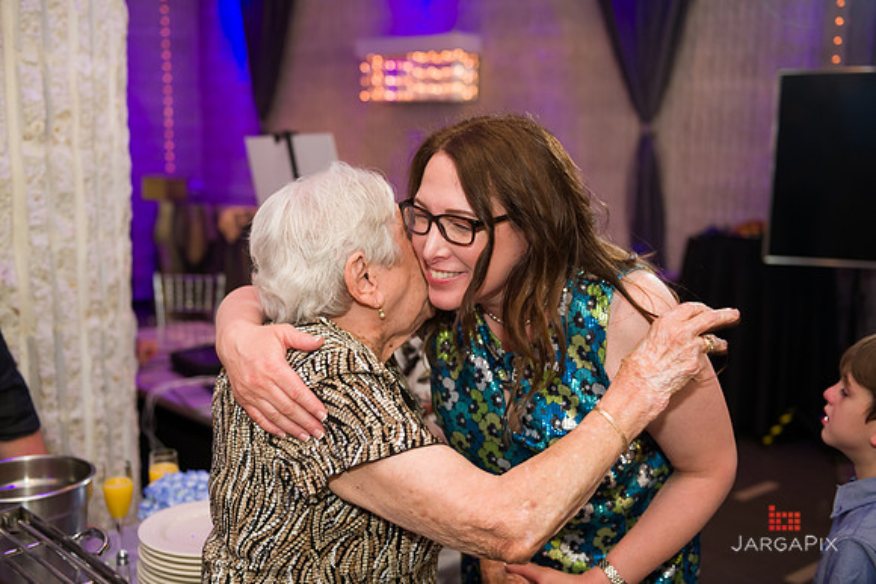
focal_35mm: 40
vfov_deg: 33.4
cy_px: 292
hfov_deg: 48.4
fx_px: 974
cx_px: 438
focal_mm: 40
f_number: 3.2
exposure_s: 1/125
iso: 1250
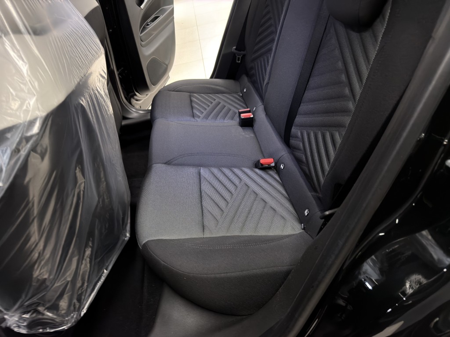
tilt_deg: -34.6
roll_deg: +14.1
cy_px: 168
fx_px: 312
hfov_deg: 71.6
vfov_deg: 56.8
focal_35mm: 24
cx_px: 225
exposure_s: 1/20
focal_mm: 6.76
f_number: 1.78
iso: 800
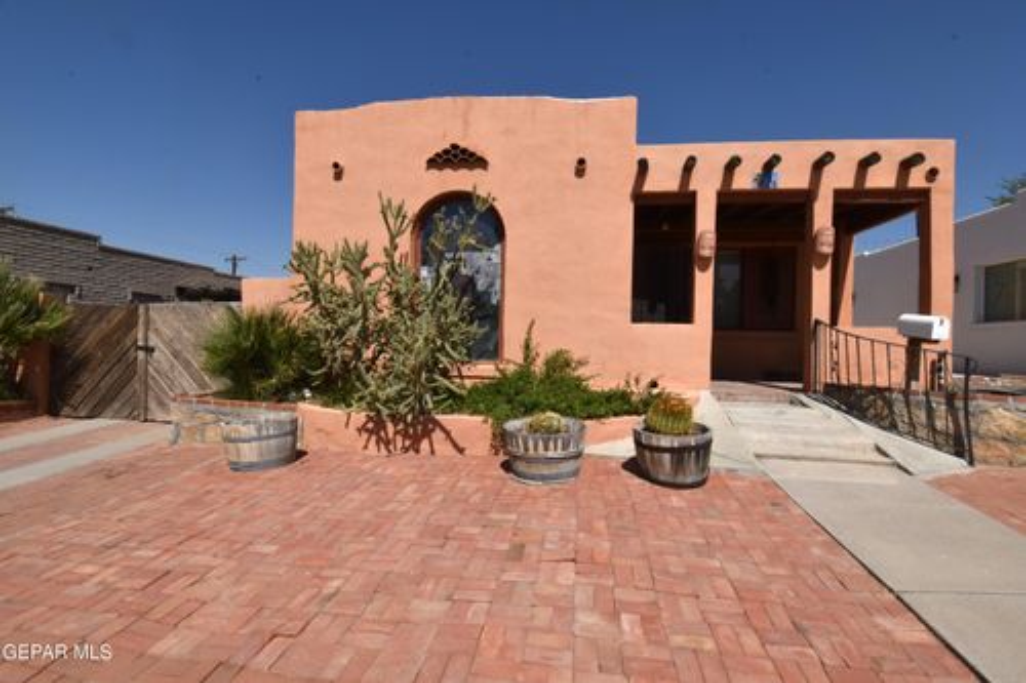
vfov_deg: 69.6
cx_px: 513
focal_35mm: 17
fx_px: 491
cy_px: 342
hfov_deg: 92.5
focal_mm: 11.5
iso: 100
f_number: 22
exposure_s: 1/100
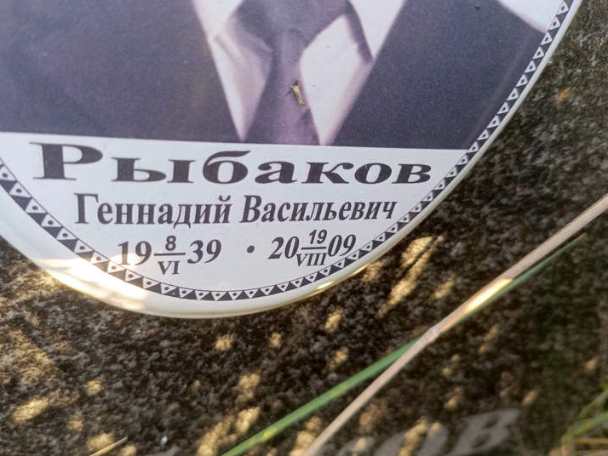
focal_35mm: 28
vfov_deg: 49.8
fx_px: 492
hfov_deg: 63.3
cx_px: 278
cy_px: 230
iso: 223
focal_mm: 4.76
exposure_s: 1/60
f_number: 1.69
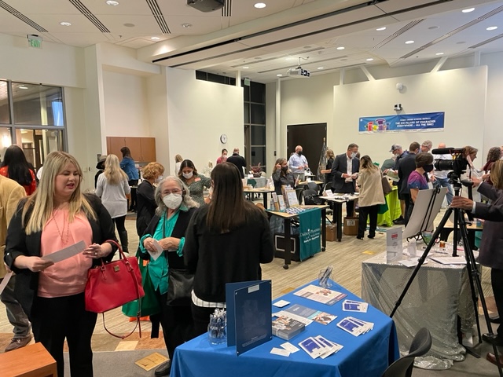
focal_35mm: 26
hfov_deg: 67.3
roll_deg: +1.1
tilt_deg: -5.3
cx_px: 252
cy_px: 188
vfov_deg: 53.1
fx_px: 378
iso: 400
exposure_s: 1/60
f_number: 1.6
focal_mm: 4.2
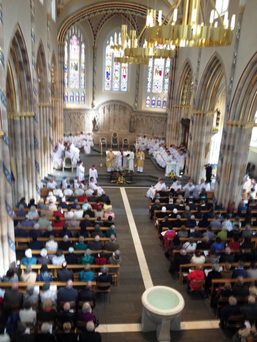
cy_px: 171
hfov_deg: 40.7
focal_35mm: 35
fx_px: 346
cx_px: 128
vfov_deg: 52.6
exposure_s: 1/24
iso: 50
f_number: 2.4
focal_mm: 4.28
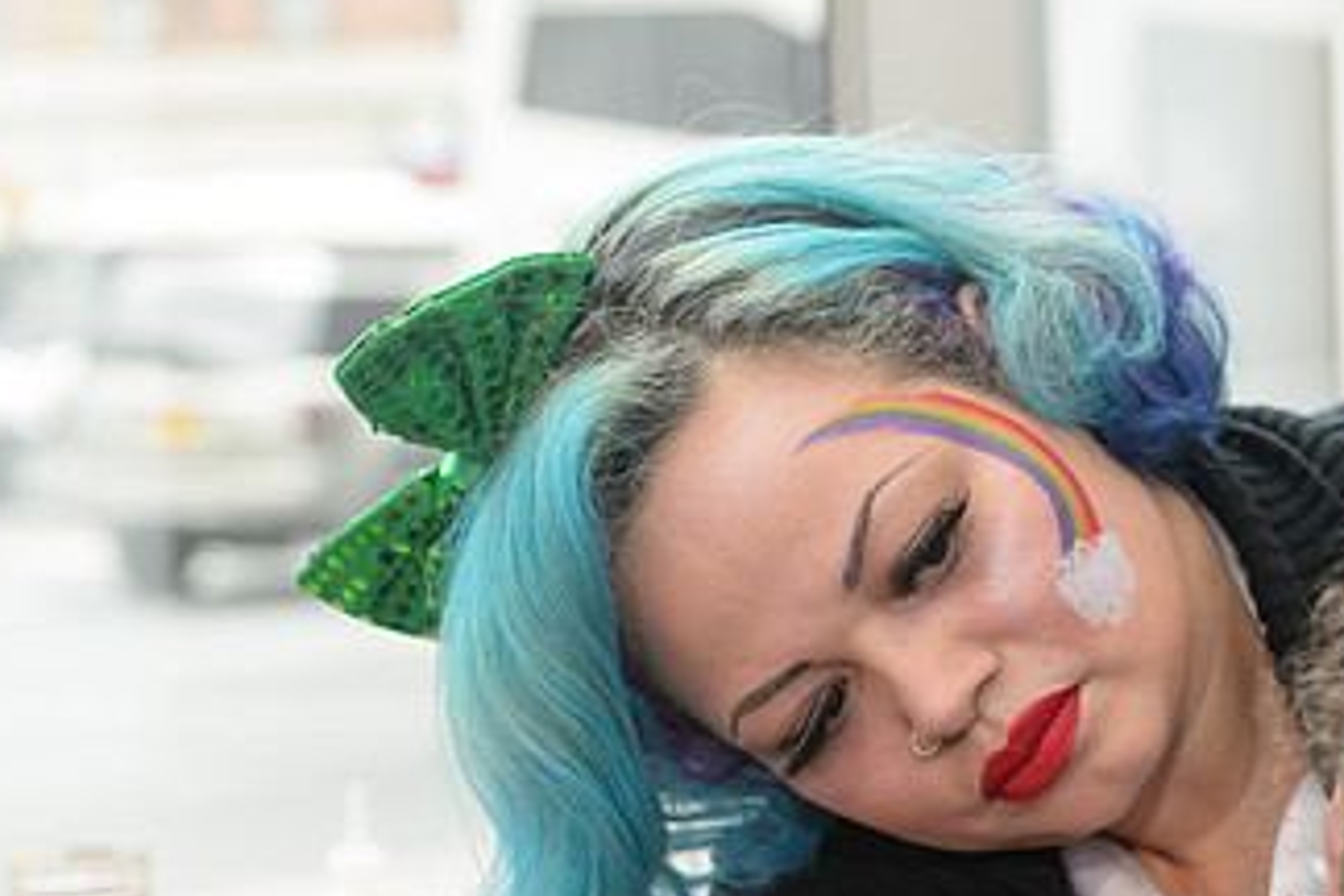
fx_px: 4144
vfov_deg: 12.3
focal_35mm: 111
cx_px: 817
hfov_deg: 18.4
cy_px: 722
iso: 1250
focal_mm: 62
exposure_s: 1/200
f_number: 3.5
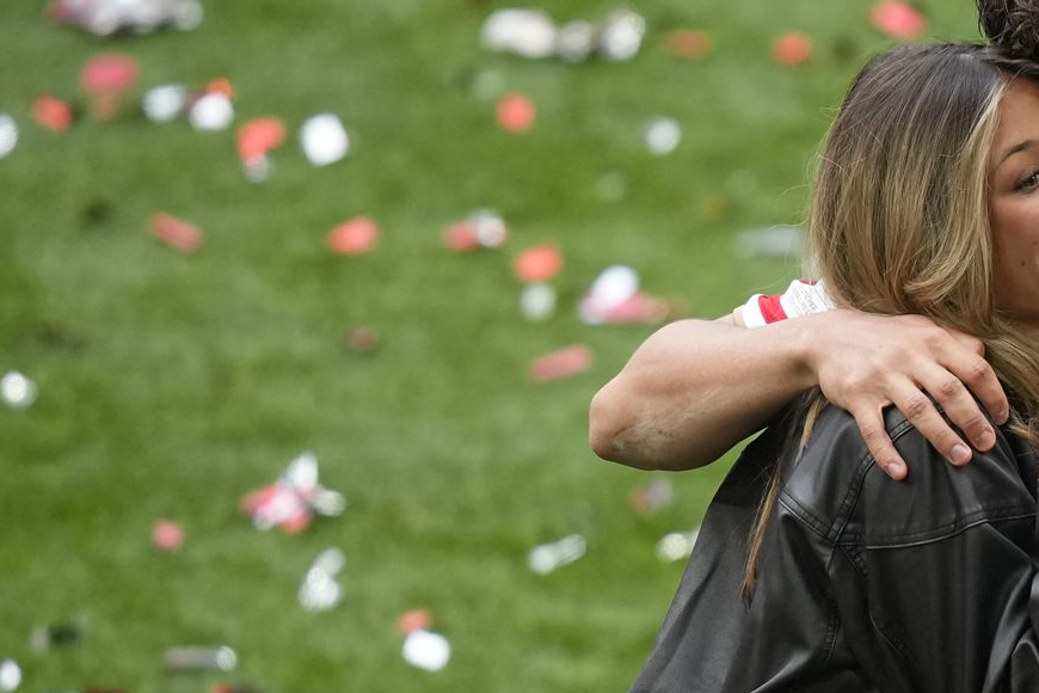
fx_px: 40778
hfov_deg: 1.5
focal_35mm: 1413
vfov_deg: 1.0
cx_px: 1105
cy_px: 498
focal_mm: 400
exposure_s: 1/2000
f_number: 2.8
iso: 1600
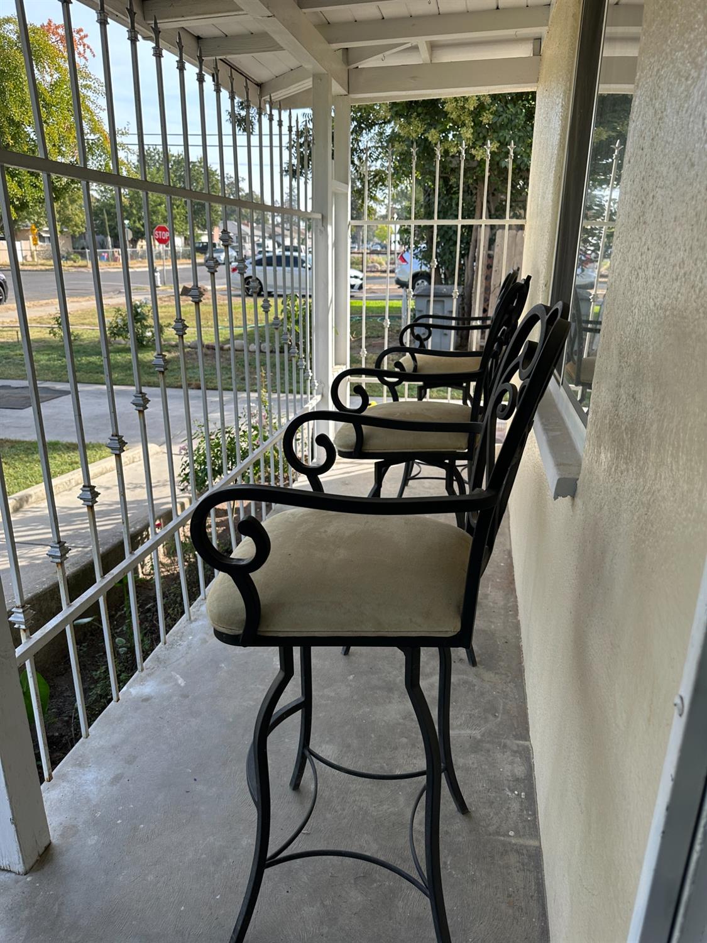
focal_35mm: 24
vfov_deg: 71.6
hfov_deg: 56.8
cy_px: 472
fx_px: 654
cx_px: 354
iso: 80
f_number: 1.78
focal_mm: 6.86
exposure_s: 1/704
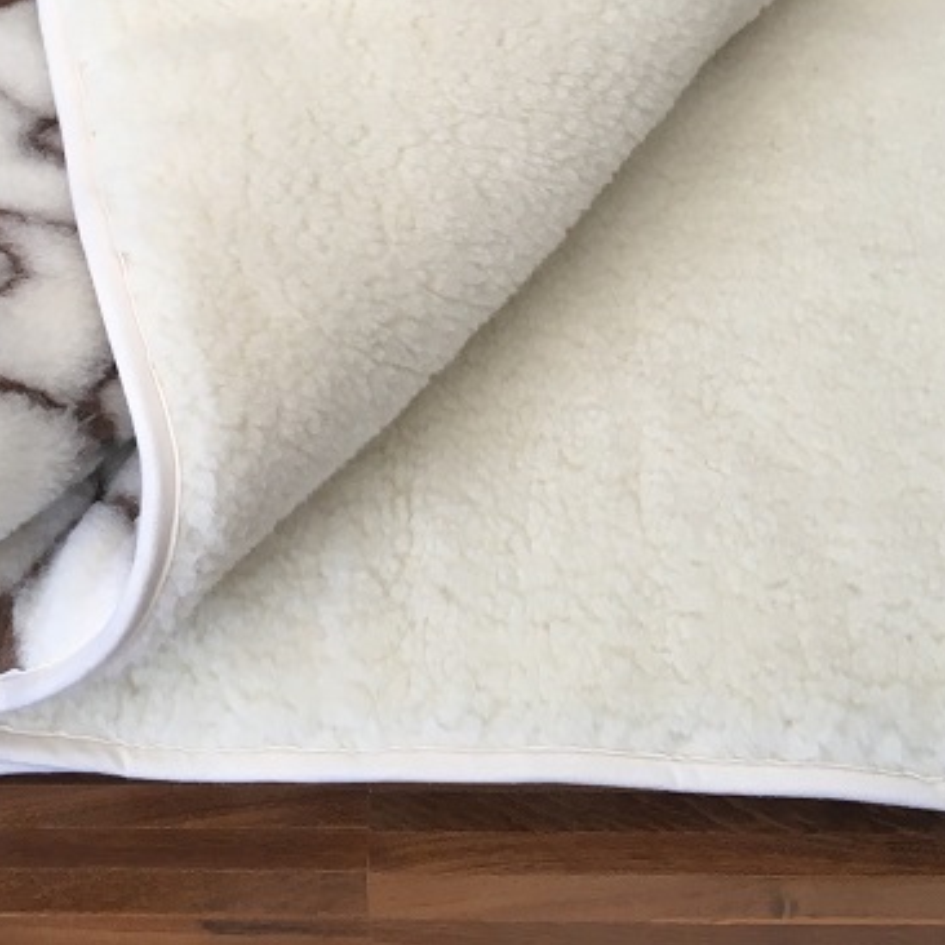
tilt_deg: -44.0
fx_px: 1730
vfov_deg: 29.8
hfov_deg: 30.4
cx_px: 343
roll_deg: +1.4
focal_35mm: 56
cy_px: 173
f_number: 2.2
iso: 32
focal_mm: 4.15
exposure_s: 1/33
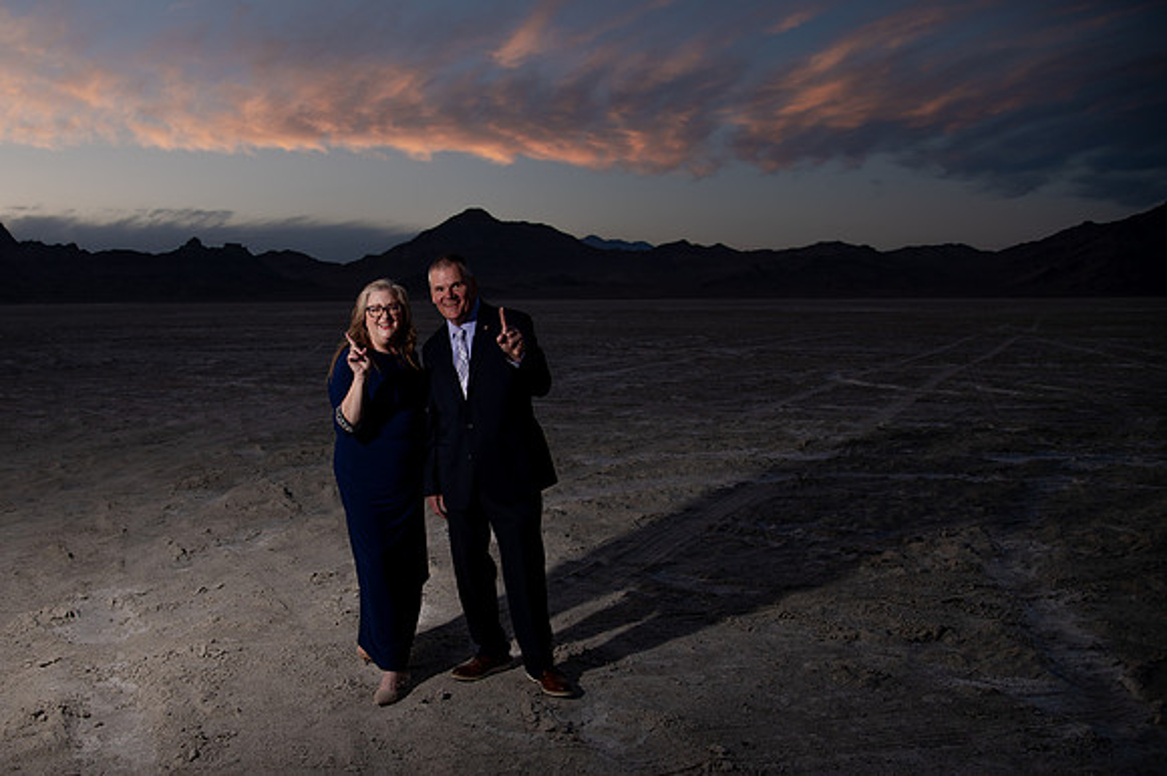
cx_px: 398
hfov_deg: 57.4
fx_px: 1041
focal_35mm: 32
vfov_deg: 40.8
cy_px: 451
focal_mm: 24
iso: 200
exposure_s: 1/125
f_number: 4
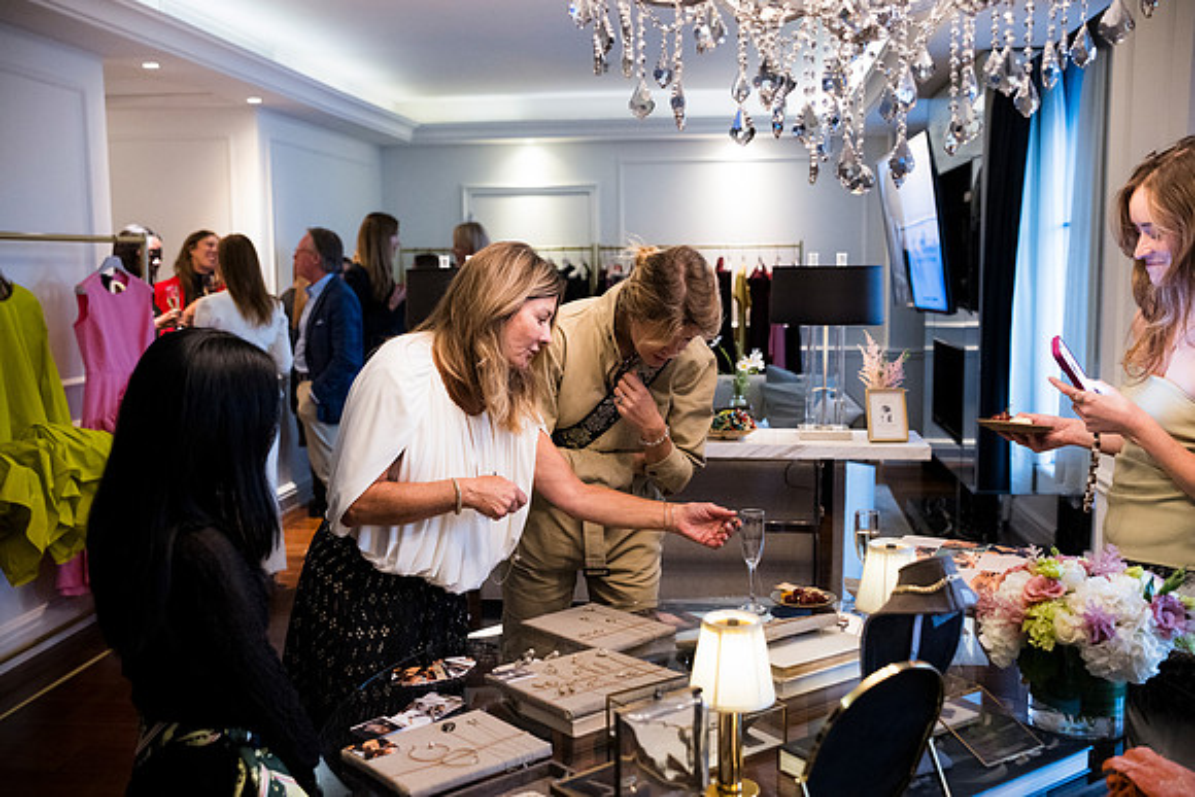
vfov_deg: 37.9
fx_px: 1162
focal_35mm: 35
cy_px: 398
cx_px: 598
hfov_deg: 54.4
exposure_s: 1/160
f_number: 3.2
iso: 3600
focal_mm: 35
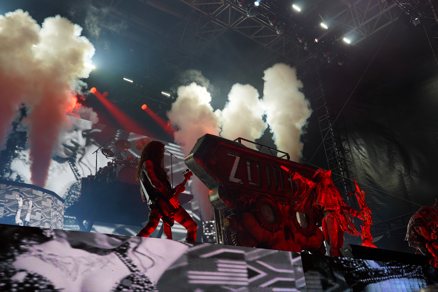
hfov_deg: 54.4
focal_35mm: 35
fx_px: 426
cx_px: 219
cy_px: 146
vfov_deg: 37.9
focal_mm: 35
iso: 100
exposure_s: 1/60
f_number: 4.5
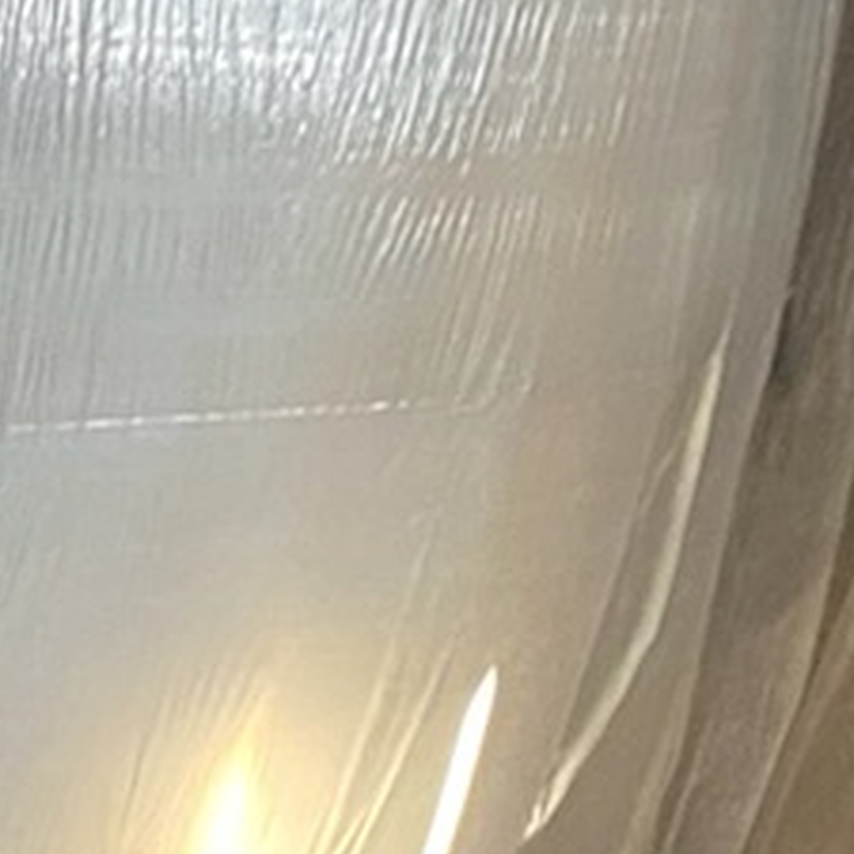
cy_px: 603
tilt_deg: -13.6
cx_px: -1518
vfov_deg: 8.4
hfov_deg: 7.5
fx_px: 5834
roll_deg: -9.2
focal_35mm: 209
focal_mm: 4.25
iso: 500
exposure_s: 1/60
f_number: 1.8
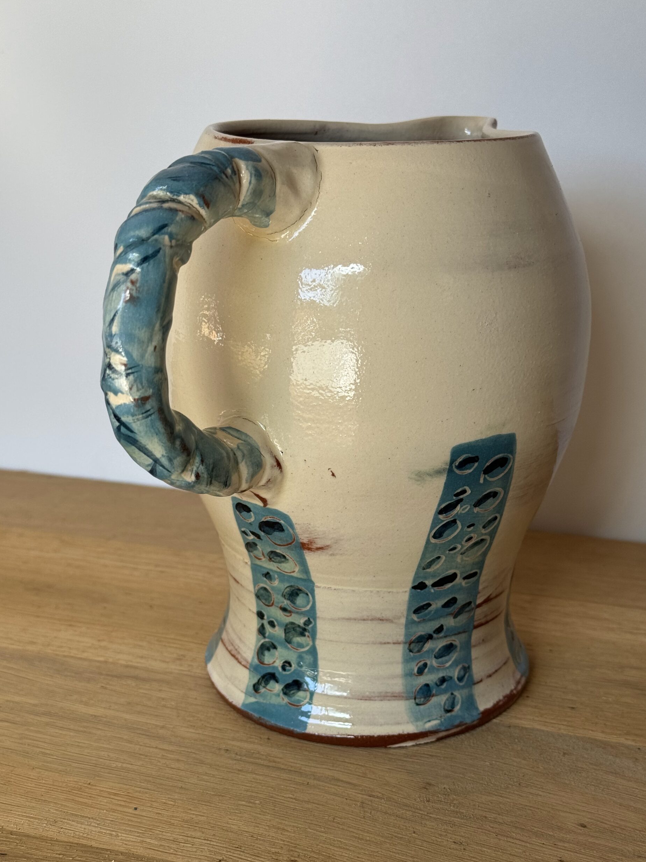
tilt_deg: -17.3
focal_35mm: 50
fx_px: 1244
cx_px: 330
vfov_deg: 38.2
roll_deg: -0.6
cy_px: 435
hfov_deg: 29.1
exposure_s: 1/488
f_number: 1.78
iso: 64
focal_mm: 6.76
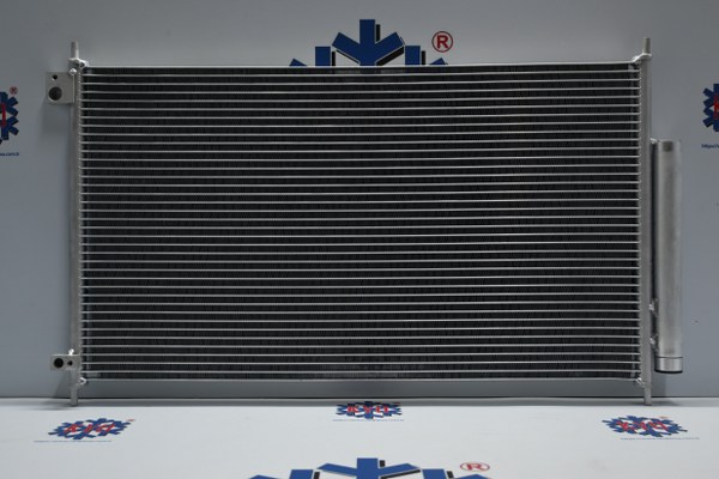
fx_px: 749
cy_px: 240
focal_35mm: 38
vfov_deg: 35.5
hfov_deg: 51.3
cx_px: 360
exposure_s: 1/40
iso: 280
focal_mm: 25
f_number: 4.2
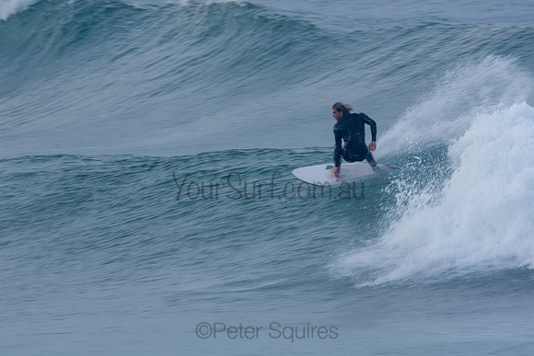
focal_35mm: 720
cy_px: 178
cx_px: 267
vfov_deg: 1.9
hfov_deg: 2.9
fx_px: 10682
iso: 100
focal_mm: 480
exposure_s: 1/50
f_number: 14
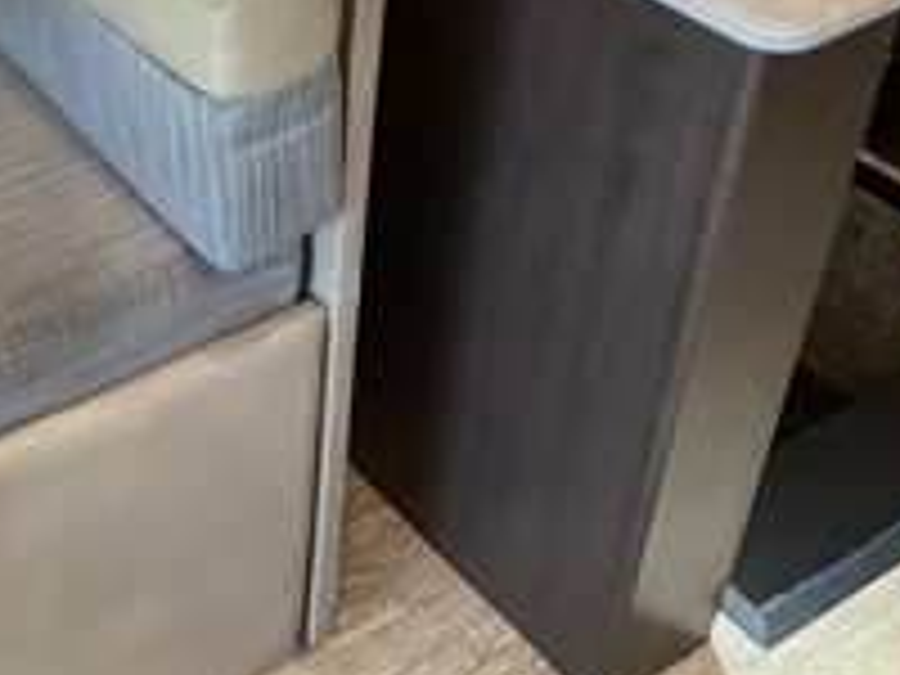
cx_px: 63
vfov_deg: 24.6
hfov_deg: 31.4
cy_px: 81
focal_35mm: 58
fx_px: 1508
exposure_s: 1/60
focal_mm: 3
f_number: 1.8
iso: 125
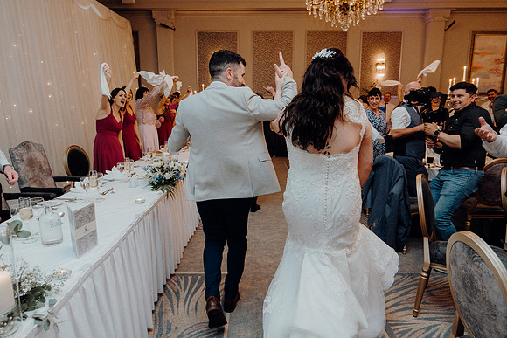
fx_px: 338
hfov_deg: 73.7
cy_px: 169
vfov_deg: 53.2
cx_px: 254
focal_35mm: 24
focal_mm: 24
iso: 2500
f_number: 3.5
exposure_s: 1/160
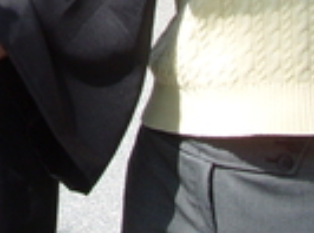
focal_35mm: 169
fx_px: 1529
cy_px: -292
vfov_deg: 8.2
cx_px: -215
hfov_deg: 11.1
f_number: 4.8
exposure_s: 1/250
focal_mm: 7.8
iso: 80
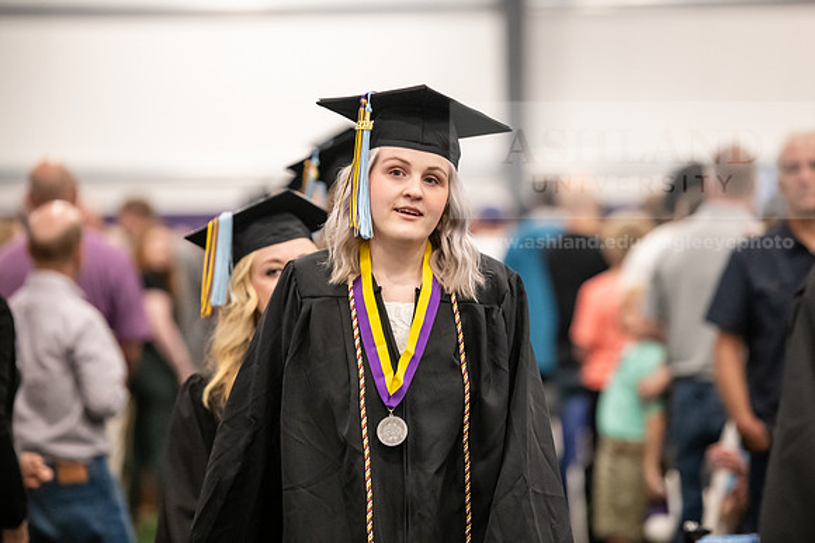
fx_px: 3849
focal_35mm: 170
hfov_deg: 12.1
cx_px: 408
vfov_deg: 8.1
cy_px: 272
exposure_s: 1/200
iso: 3200
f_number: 3.2
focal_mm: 170
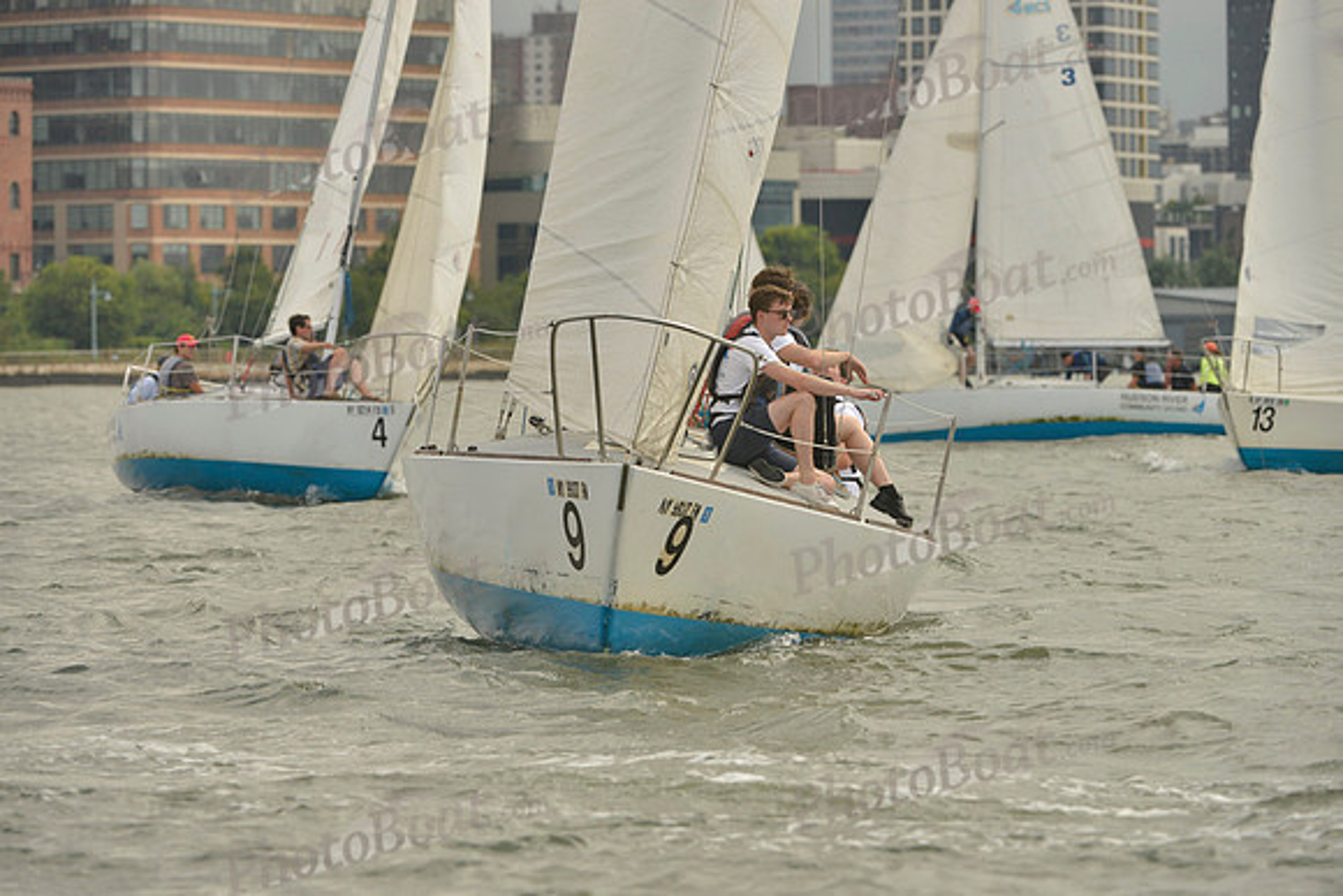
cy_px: 448
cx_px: 672
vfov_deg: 6.2
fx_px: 8209
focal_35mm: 220
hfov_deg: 9.4
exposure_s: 1/1250
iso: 400
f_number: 7.1
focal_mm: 220
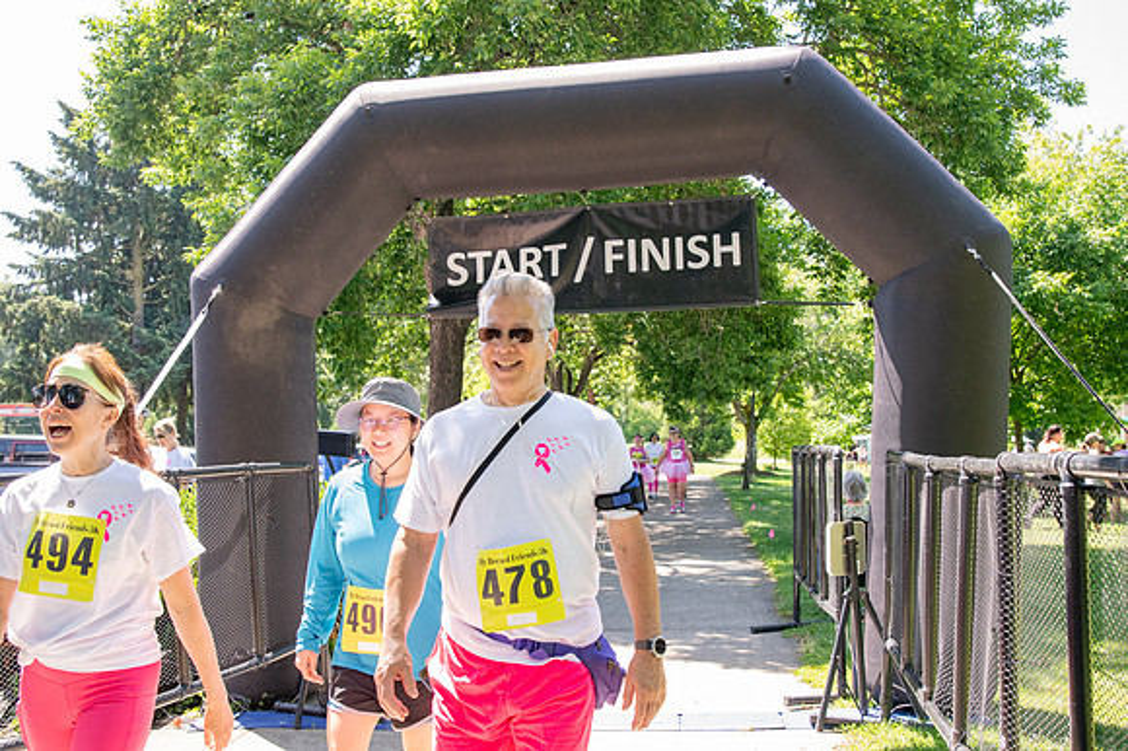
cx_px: 564
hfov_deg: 53.2
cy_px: 376
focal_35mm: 36
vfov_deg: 36.8
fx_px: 1127
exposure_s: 1/400
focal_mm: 24
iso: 500
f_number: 4
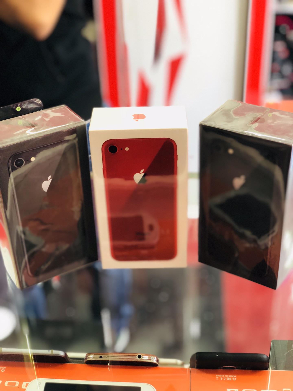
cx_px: 146
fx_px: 587
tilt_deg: -30.8
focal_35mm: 52
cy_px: 196
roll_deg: +2.5
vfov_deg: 36.8
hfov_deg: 28.0
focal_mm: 6
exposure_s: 1/33
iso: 80
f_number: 2.4
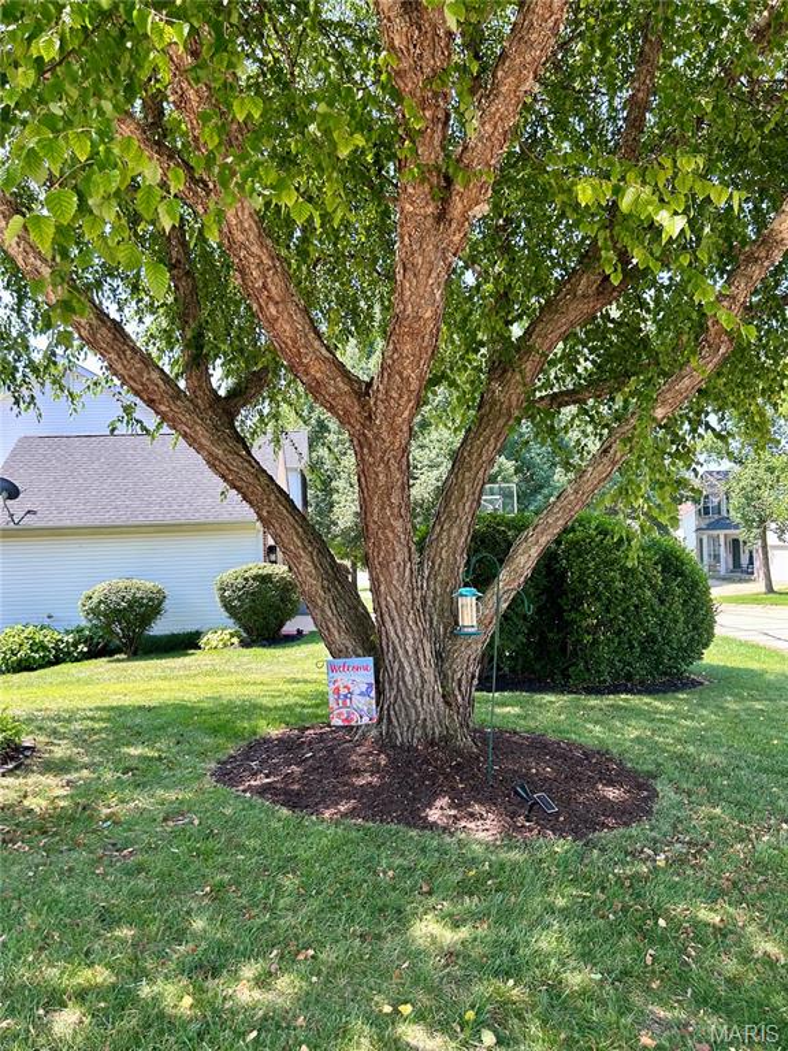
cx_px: 394
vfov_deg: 67.3
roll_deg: +3.8
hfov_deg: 53.1
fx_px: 789
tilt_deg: +3.1
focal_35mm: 26
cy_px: 526
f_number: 1.5
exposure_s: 1/355
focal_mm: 5.7
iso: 50
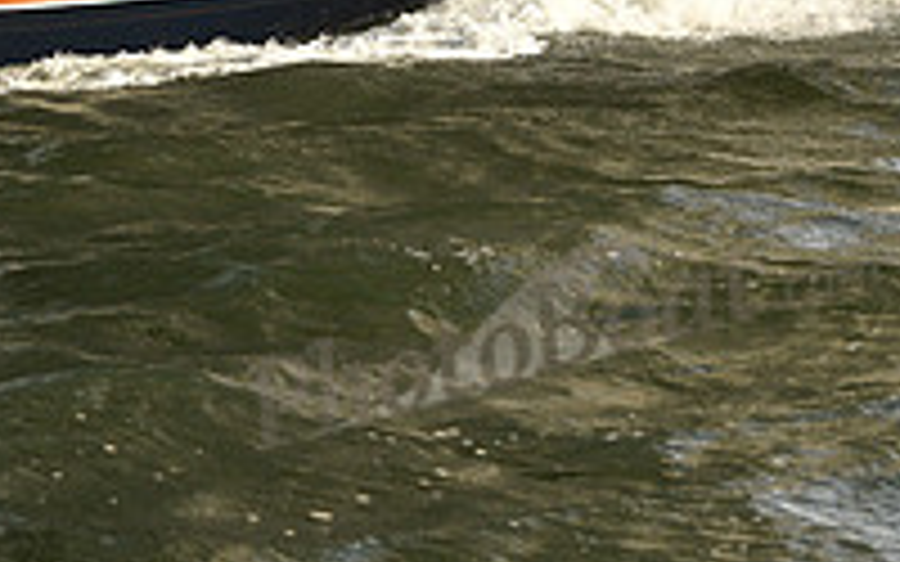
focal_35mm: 207
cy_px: -294
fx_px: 5077
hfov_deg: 10.1
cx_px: 18
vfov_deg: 6.3
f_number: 5.6
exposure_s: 1/800
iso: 250
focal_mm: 70
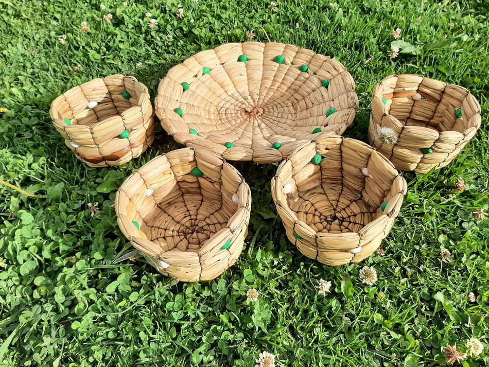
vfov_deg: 53.1
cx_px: 244
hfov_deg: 67.3
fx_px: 367
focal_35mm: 26
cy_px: 184
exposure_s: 1/1715
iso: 40
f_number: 1.7
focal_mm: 3.93
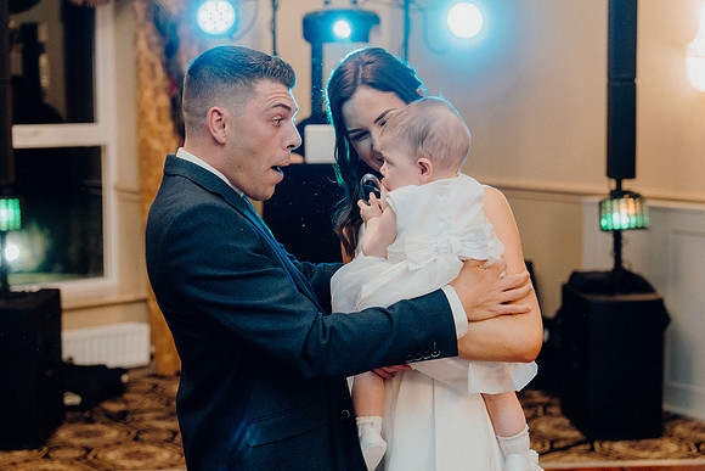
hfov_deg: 31.0
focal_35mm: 65
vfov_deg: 20.9
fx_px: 1273
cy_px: 236
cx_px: 352
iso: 3200
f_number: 3.5
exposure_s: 1/160
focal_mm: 65
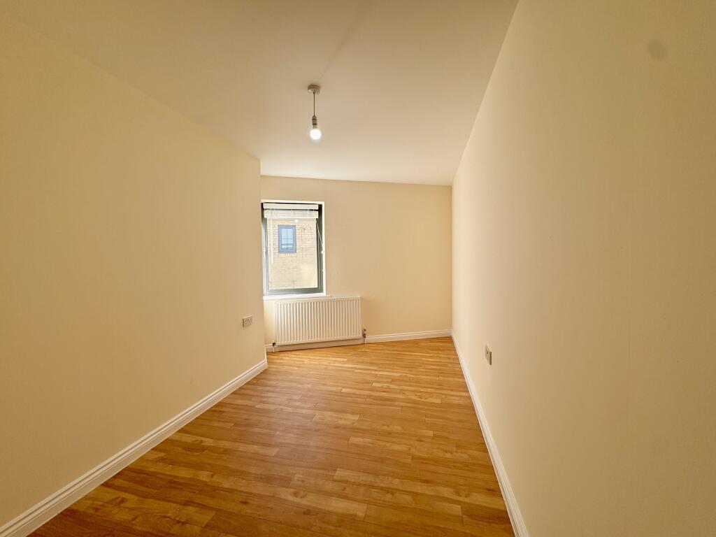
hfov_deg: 102.1
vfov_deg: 85.7
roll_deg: +1.7
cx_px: 358
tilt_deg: -1.8
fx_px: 290
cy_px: 268
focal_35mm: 14
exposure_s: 1/276
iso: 40
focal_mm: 2.22
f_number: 2.2
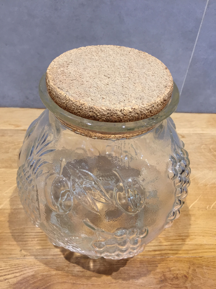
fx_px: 241
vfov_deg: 61.7
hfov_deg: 48.2
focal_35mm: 29
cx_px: 108
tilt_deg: -44.0
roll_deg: -3.5
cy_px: 144
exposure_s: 1/33
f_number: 2.2
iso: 100
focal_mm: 4.15
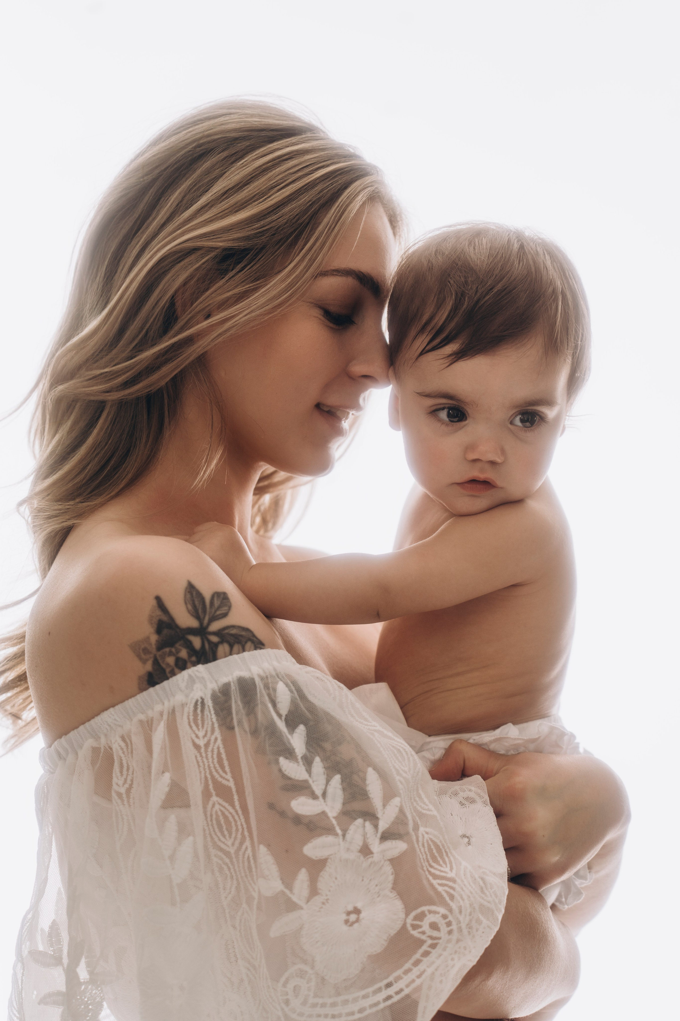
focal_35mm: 105
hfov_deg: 13.0
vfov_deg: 19.5
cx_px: 340
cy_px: 510
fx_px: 2975
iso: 100
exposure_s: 1/160
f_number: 4.5
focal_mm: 105
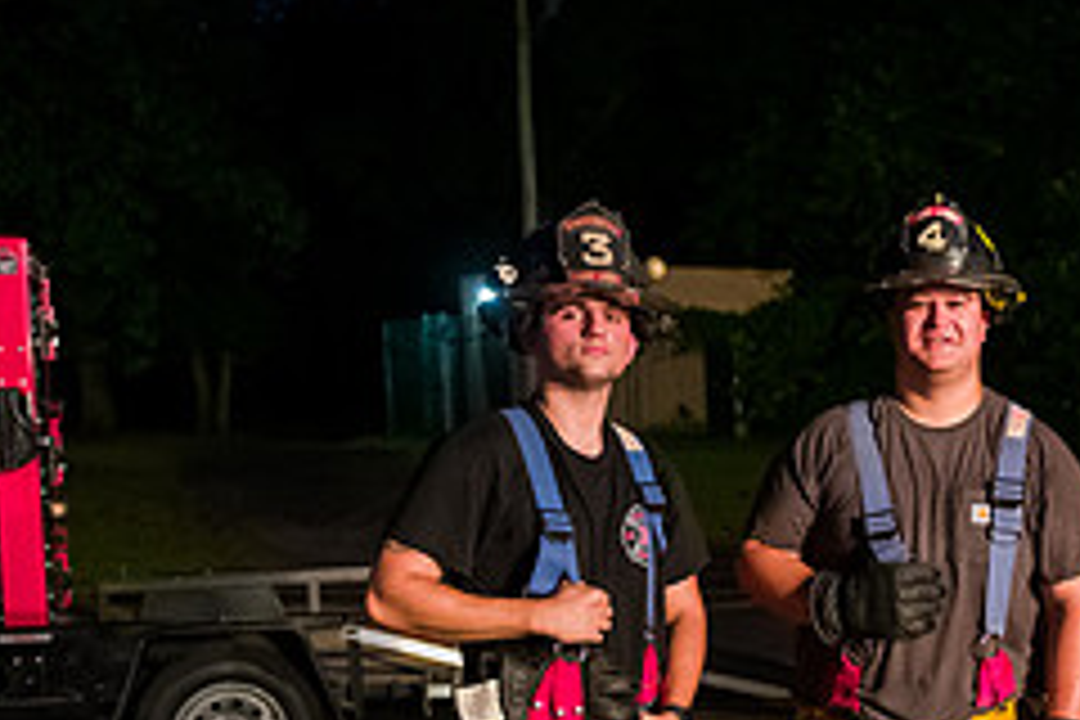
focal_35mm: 58
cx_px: 1012
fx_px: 1740
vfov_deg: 23.0
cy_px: 605
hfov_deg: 32.4
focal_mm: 24
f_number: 3.2
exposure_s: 1/125
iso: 6400
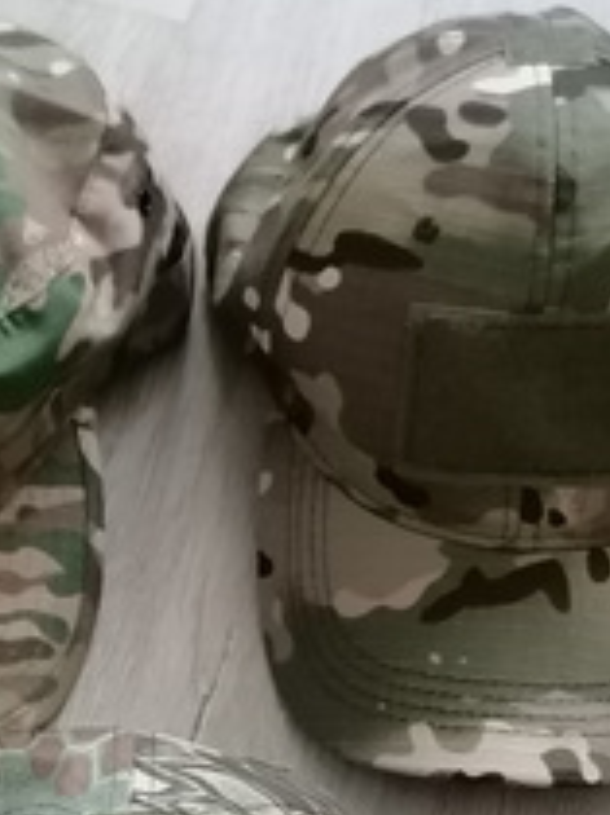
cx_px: 138
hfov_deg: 15.8
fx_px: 2190
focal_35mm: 93
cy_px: 865
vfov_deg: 20.3
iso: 500
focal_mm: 4.75
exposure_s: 1/20
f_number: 1.8
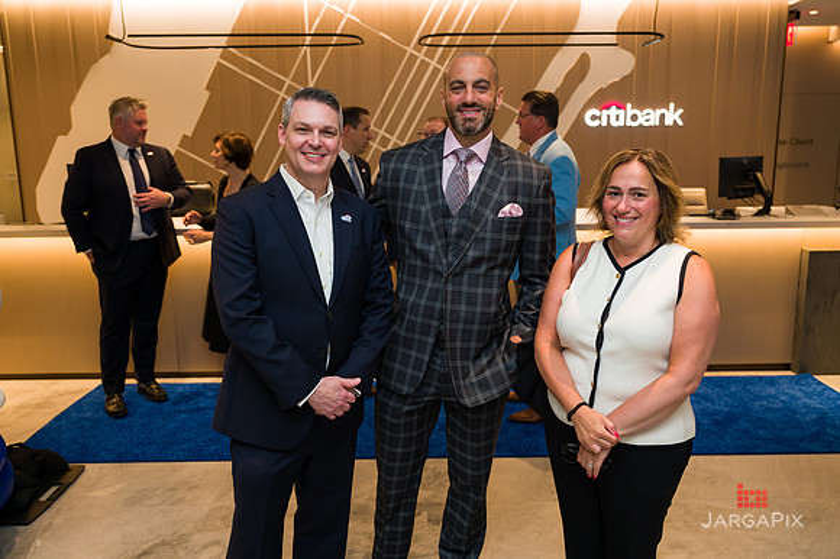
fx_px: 708
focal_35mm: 30
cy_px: 280
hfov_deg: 61.4
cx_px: 420
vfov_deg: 43.1
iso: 400
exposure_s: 1/200
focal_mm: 30
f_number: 3.5
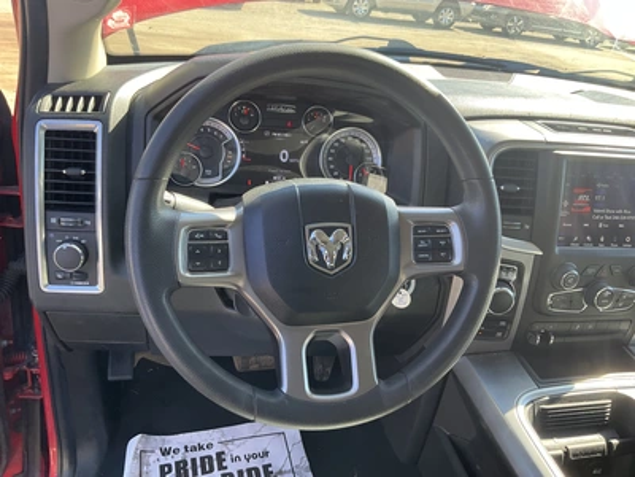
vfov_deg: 48.2
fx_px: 532
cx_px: 318
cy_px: 238
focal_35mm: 29
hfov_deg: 61.7
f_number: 1.8
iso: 32
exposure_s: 1/122
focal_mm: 3
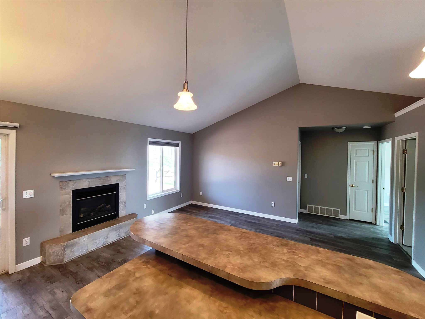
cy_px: 160
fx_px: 160
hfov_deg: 106.2
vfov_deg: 89.9
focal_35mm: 13
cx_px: 212
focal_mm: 2.2
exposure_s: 1/60
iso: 160
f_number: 2.2
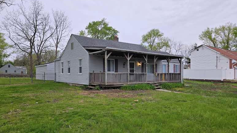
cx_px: 118
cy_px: 73
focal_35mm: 26
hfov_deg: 71.9
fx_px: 163
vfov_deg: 44.3
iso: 40
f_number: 1.8
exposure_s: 1/213
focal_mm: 5.4
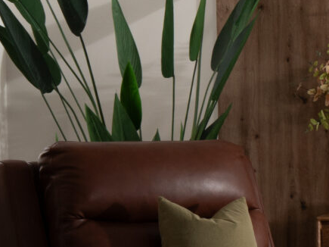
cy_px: 202
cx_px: 887
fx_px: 3763
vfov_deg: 3.8
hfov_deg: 4.8
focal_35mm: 396
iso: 400
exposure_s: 1/5
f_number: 16
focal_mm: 70
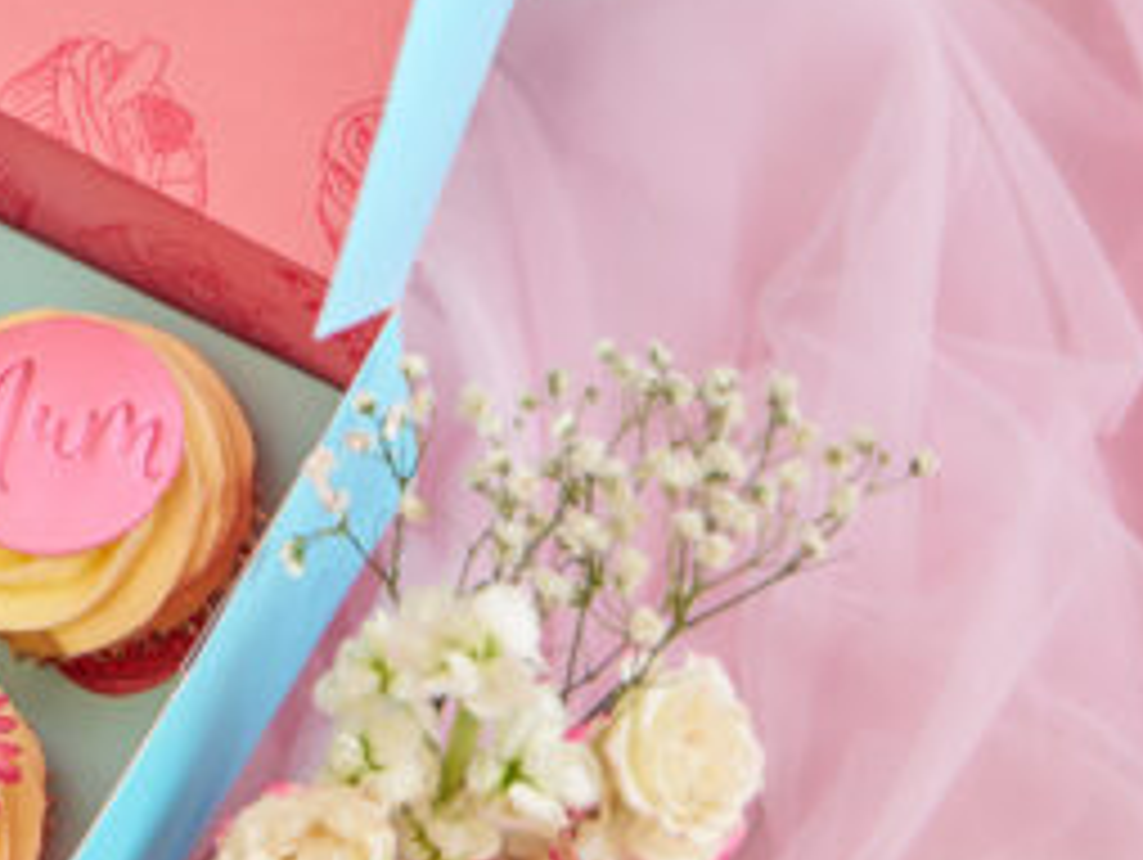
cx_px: -158
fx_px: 4462
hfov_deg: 14.2
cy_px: 54
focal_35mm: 135
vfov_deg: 10.9
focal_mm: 41
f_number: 2.8
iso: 100
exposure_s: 1/200
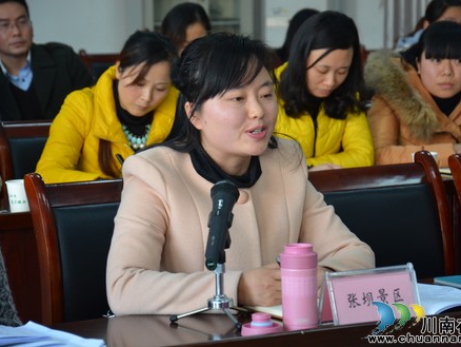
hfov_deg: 14.1
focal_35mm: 140
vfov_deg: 10.6
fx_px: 1859
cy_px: 174
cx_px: 241
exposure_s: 1/40
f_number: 5.6
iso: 800
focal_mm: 85
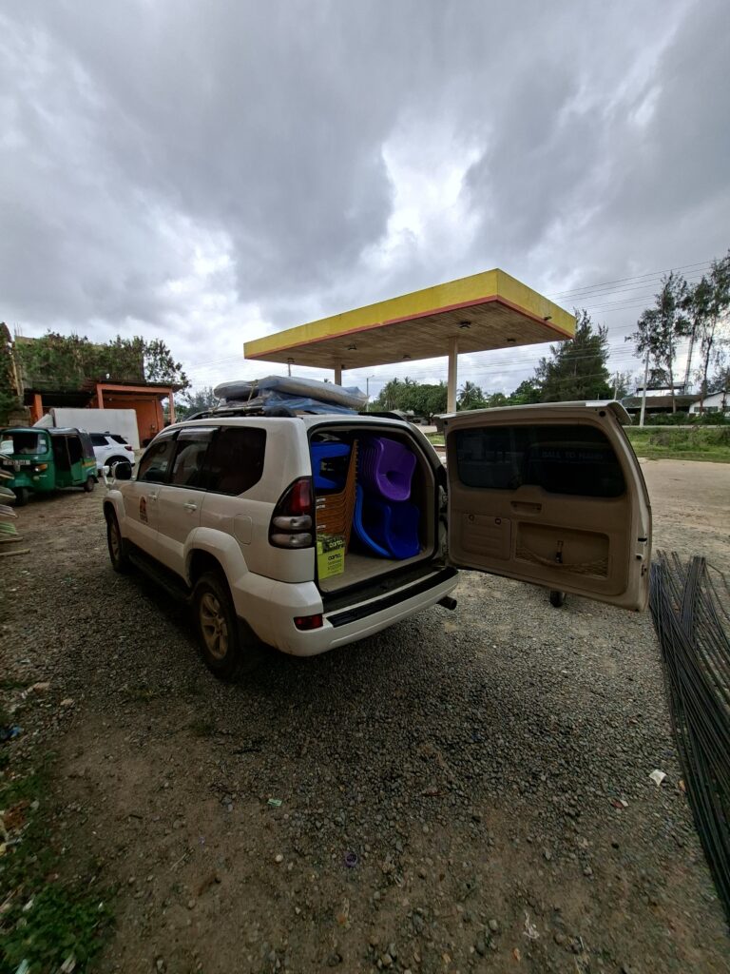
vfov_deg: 106.2
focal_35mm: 13
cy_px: 487
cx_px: 365
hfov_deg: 89.9
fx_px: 366
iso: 40
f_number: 2.2
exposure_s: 1/742
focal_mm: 1.74
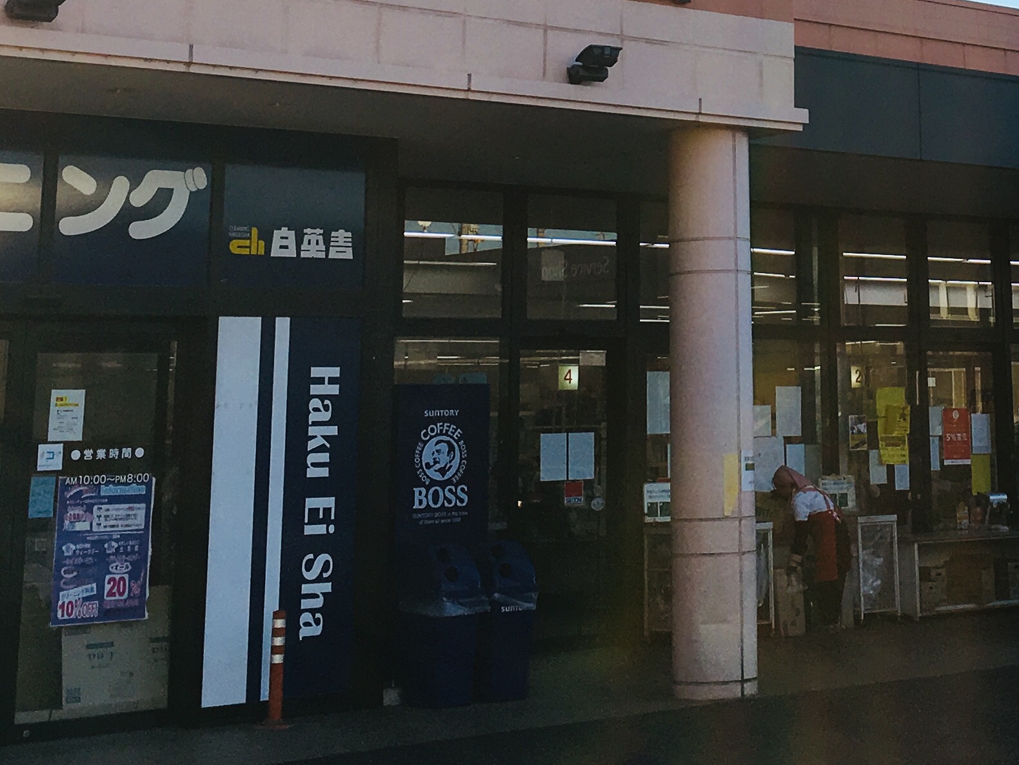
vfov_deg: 19.0
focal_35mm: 74
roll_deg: +1.0
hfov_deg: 25.8
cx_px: 846
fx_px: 2178
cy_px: -114
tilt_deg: +14.5
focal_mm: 4.15
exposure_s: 1/855
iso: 25
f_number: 2.2
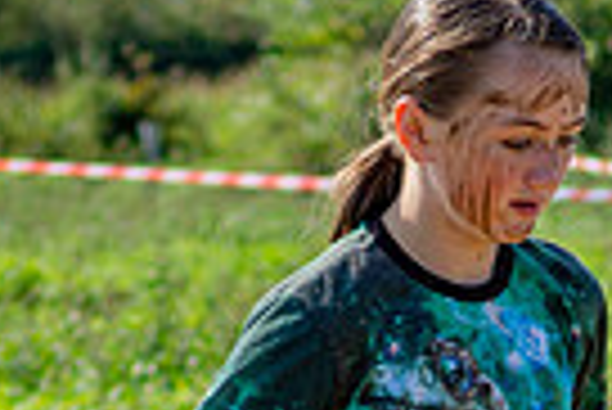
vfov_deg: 3.4
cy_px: 835
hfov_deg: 5.1
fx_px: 6807
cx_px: 461
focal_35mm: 400
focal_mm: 50
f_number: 3.2
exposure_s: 1/2000
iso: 100
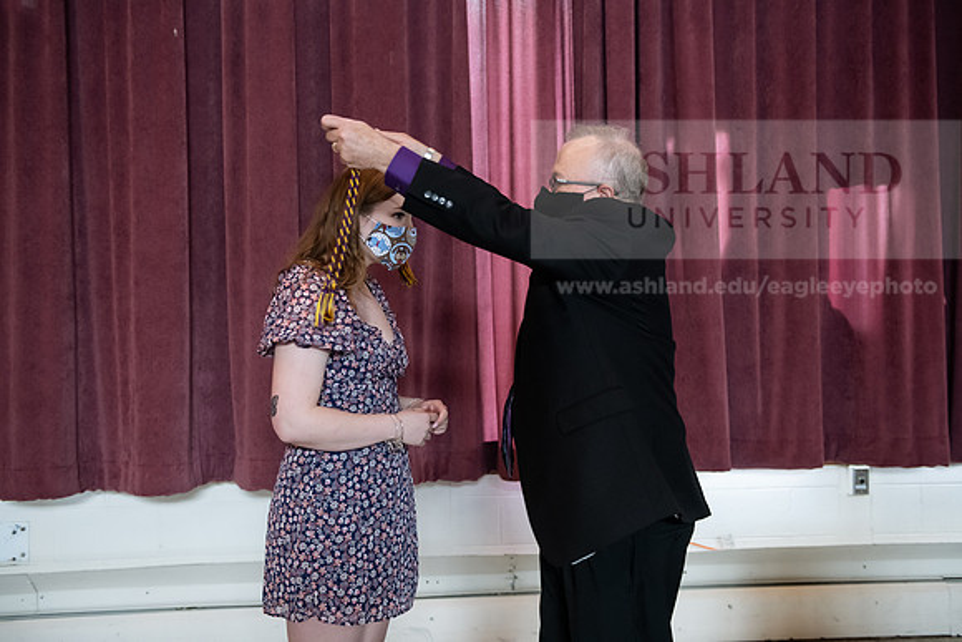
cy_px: 321
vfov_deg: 35.1
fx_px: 1016
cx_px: 481
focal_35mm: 38
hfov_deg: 50.7
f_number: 3.5
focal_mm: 38
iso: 2500
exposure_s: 1/200
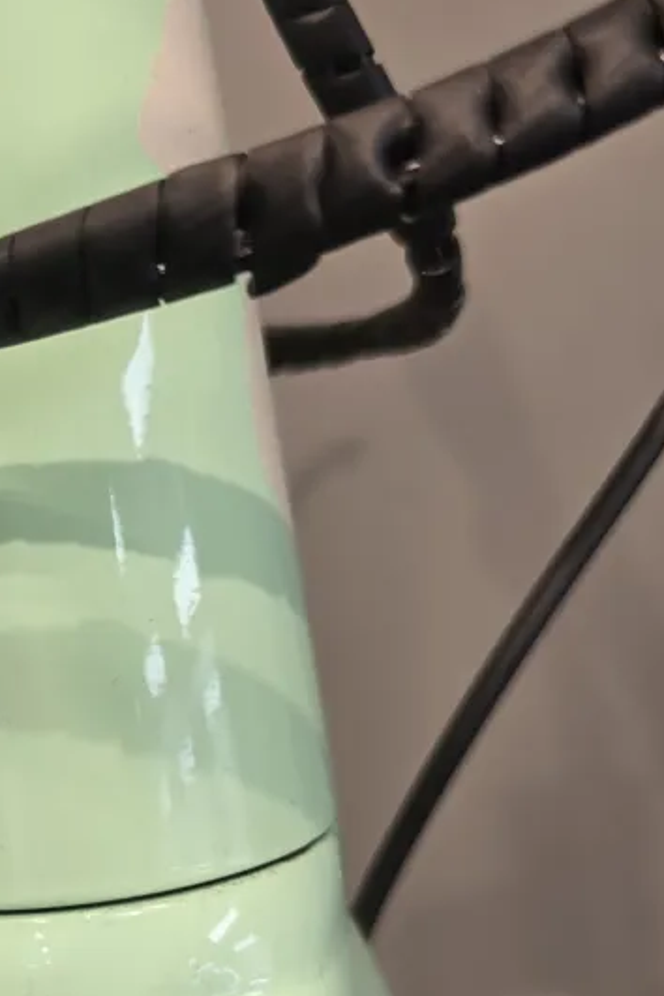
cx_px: -8
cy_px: 790
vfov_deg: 39.6
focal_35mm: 48
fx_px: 1328
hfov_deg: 26.5
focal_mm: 6.3
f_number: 1.7
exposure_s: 1/50
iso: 50
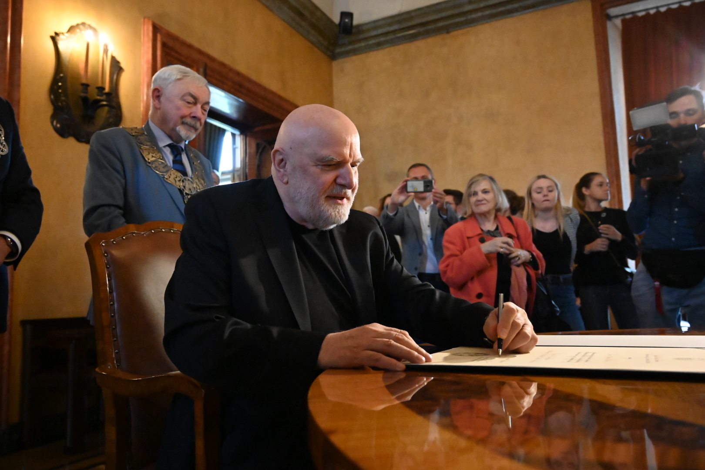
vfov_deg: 43.6
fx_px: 587
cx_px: 352
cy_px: 235
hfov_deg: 61.9
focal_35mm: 30
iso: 20000
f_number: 4.5
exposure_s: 1/800
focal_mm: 30
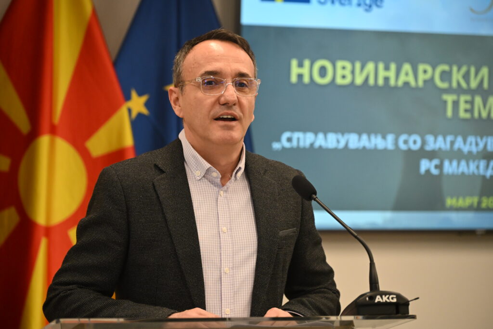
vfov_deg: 11.9
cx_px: 246
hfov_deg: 17.8
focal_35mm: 115
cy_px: 164
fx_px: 1575
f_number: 4
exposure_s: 1/800
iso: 3200
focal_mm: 115
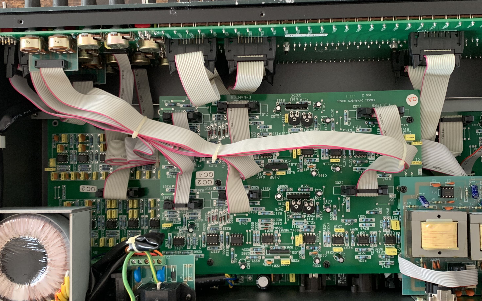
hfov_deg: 51.5
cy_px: 152
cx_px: 260
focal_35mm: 38
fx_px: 499
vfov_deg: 33.6
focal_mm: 4.25
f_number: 1.8
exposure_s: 1/60
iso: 125
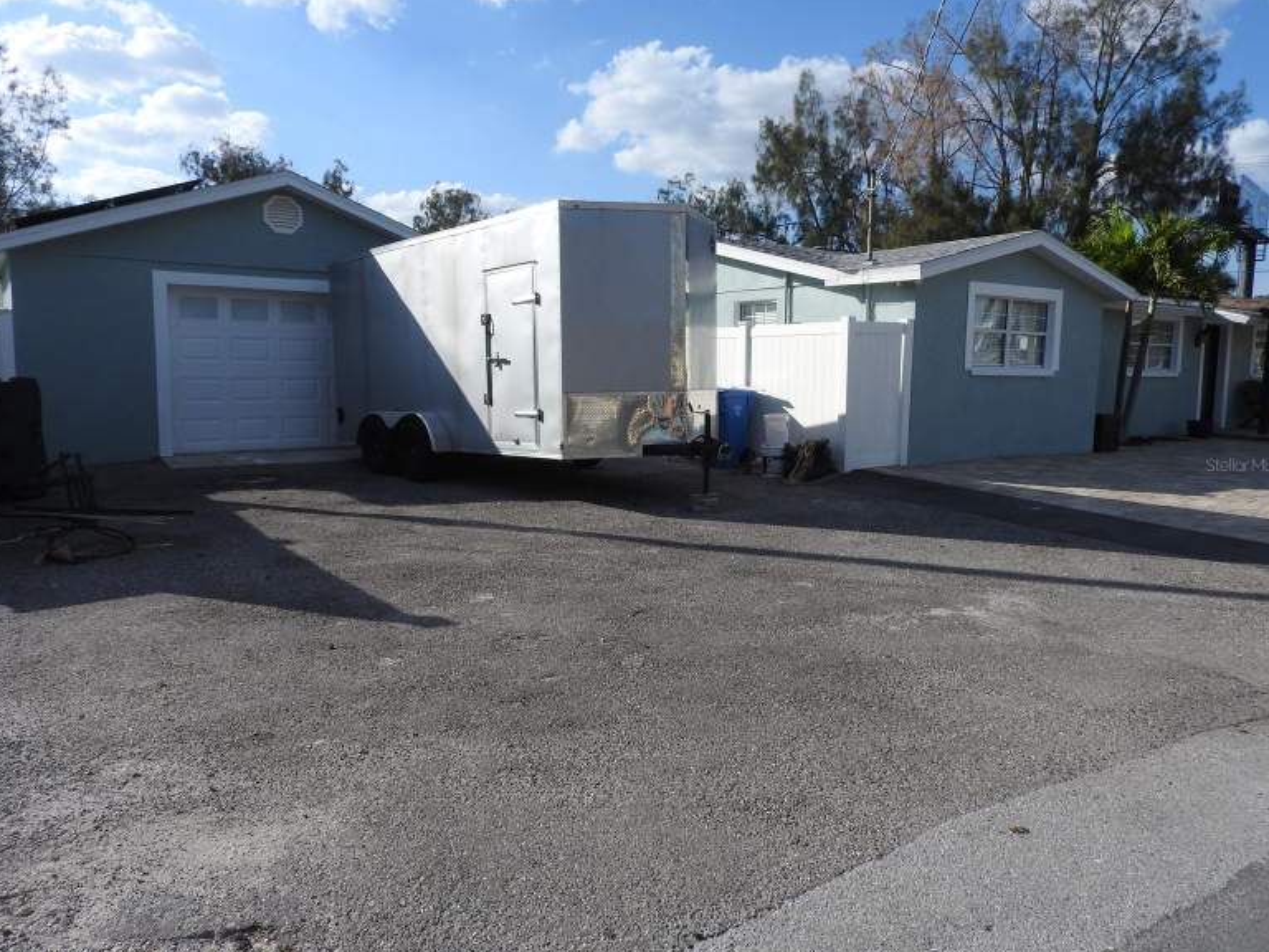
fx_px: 916
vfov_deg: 54.9
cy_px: 464
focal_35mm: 25
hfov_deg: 69.4
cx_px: 623
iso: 100
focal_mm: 4.3
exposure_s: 1/1600
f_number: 3.3
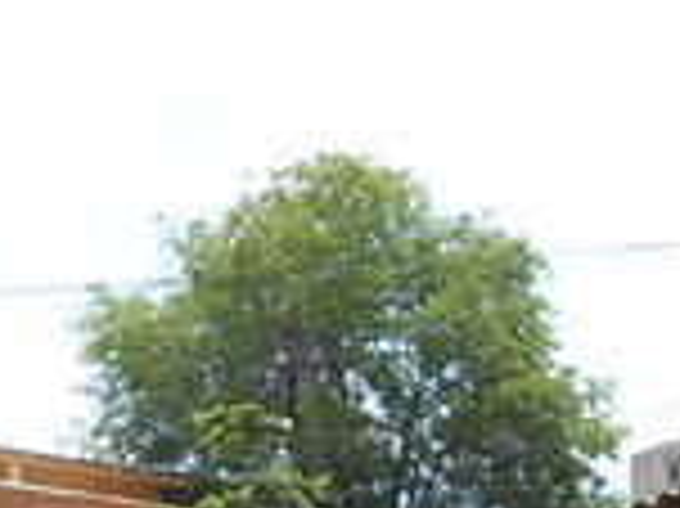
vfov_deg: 11.2
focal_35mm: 123
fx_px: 2414
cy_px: 922
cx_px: 590
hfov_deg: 15.9
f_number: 3.4
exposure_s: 1/500
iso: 80
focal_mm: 5.3
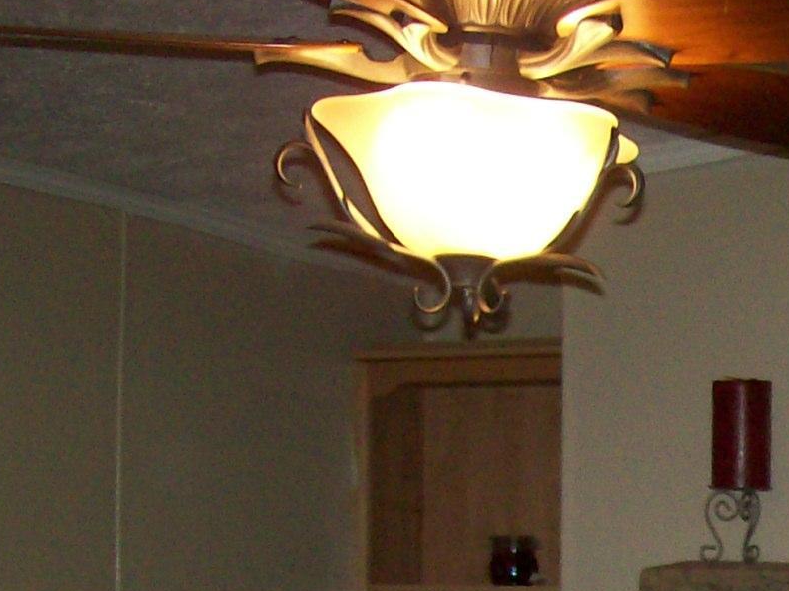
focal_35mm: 105
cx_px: 979
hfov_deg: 17.7
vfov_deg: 13.4
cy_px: 851
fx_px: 2393
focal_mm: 6
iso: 140
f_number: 2.7
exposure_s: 1/64
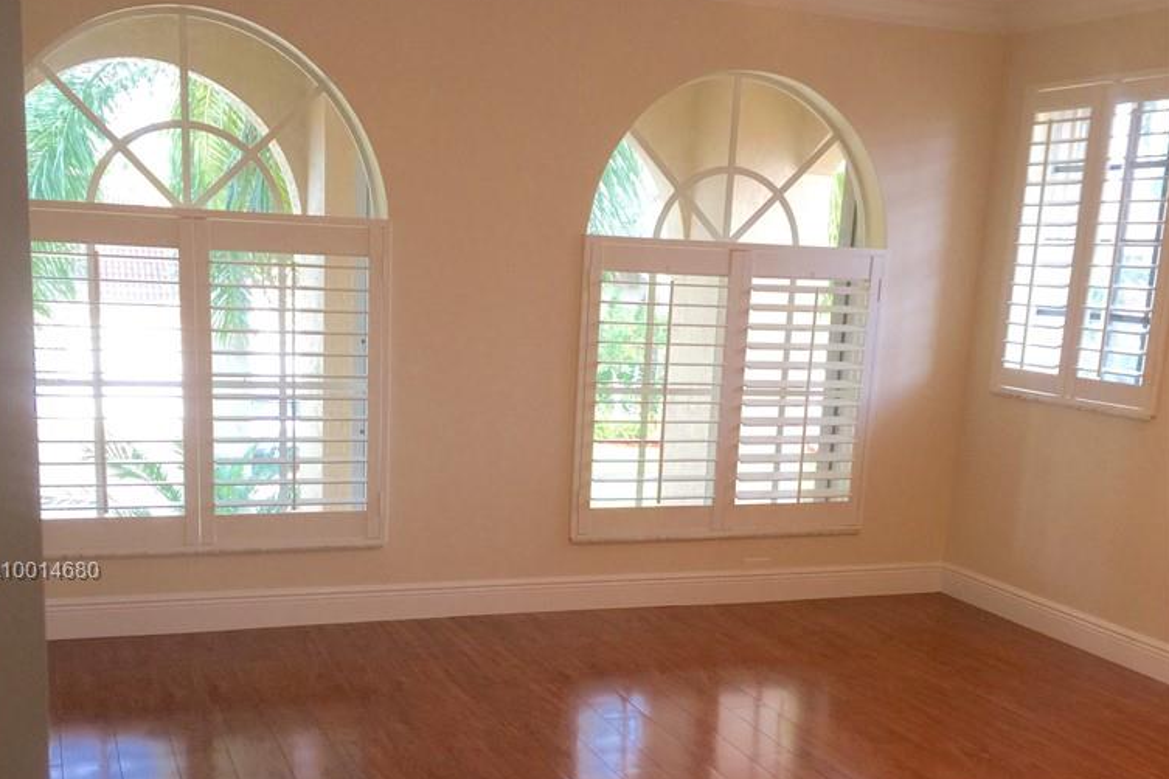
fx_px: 1331
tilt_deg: -12.1
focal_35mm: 41
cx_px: 579
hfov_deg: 47.4
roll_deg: -3.6
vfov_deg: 32.1
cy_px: 573
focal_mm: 4.15
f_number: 2.2
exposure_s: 1/30
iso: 40
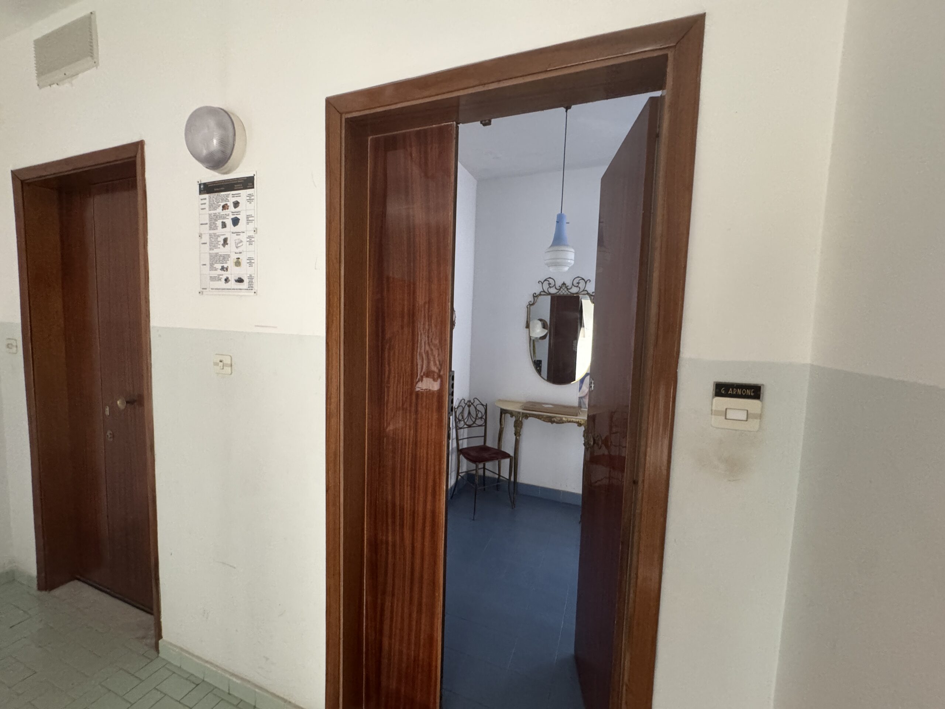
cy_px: 354
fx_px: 382
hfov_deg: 102.1
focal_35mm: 14
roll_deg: -1.1
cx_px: 472
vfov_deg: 85.7
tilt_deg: -4.1
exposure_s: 1/60
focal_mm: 2.22
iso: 800
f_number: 2.2
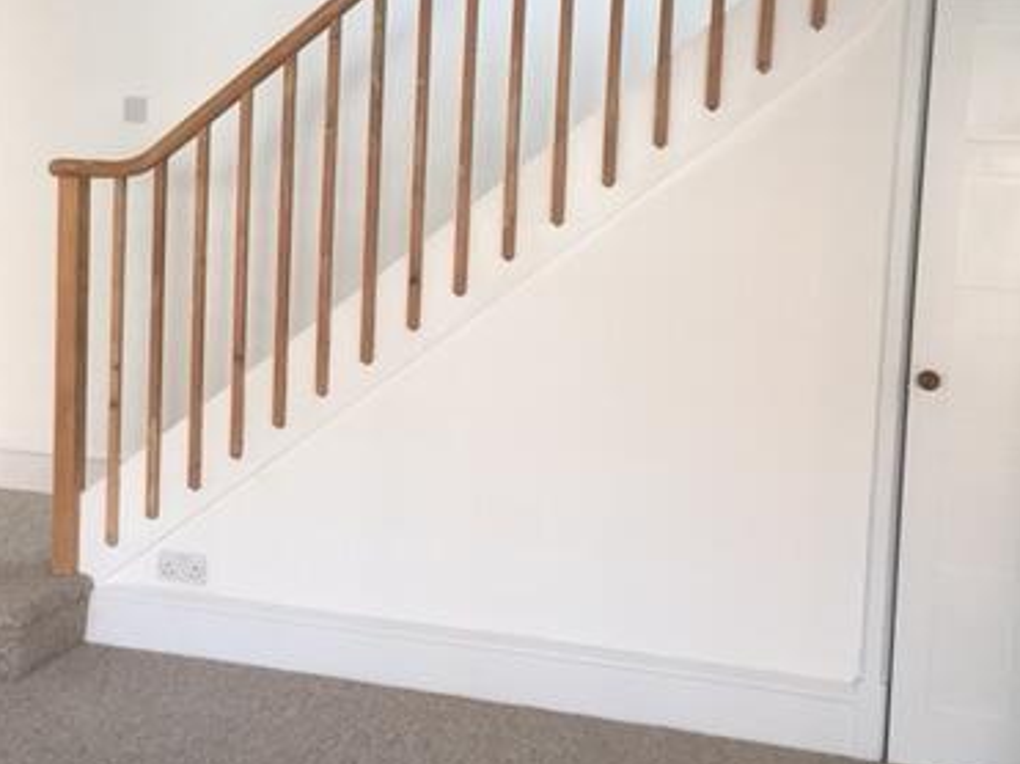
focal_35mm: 50
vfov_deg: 29.0
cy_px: 297
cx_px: 382
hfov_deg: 38.0
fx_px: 1473
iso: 50
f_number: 2.2
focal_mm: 4.15
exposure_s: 1/33
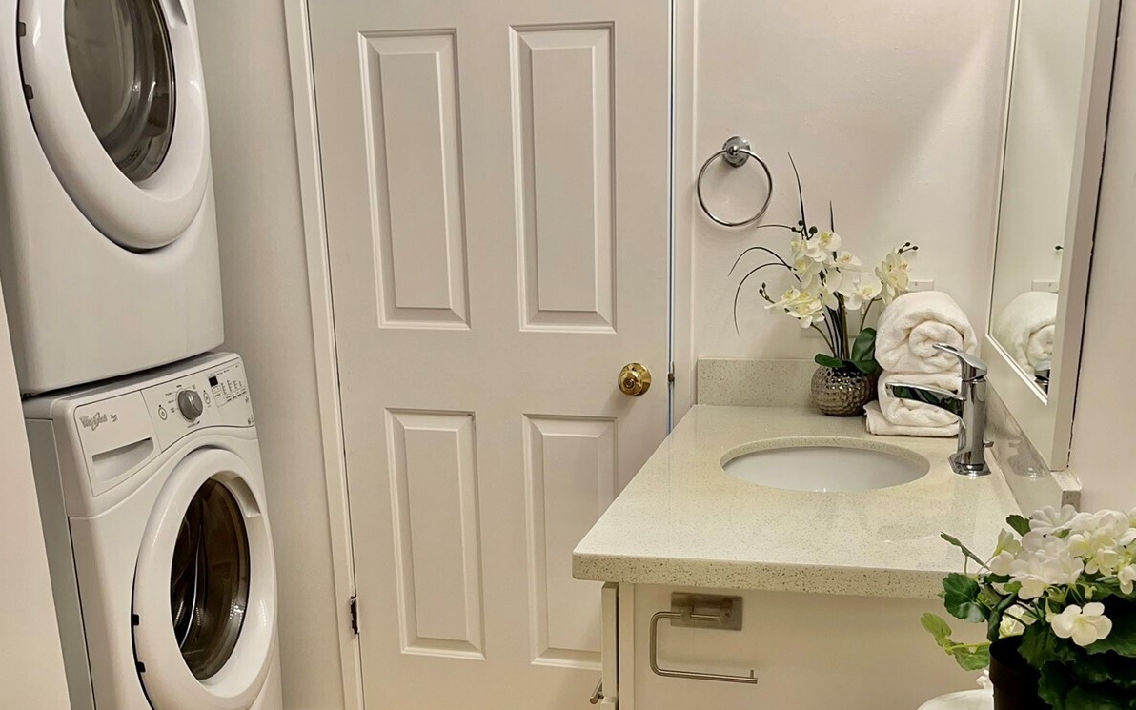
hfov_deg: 52.7
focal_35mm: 37
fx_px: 1146
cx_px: 611
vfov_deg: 33.6
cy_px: 554
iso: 50
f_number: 1.6
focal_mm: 5.1
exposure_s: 1/120
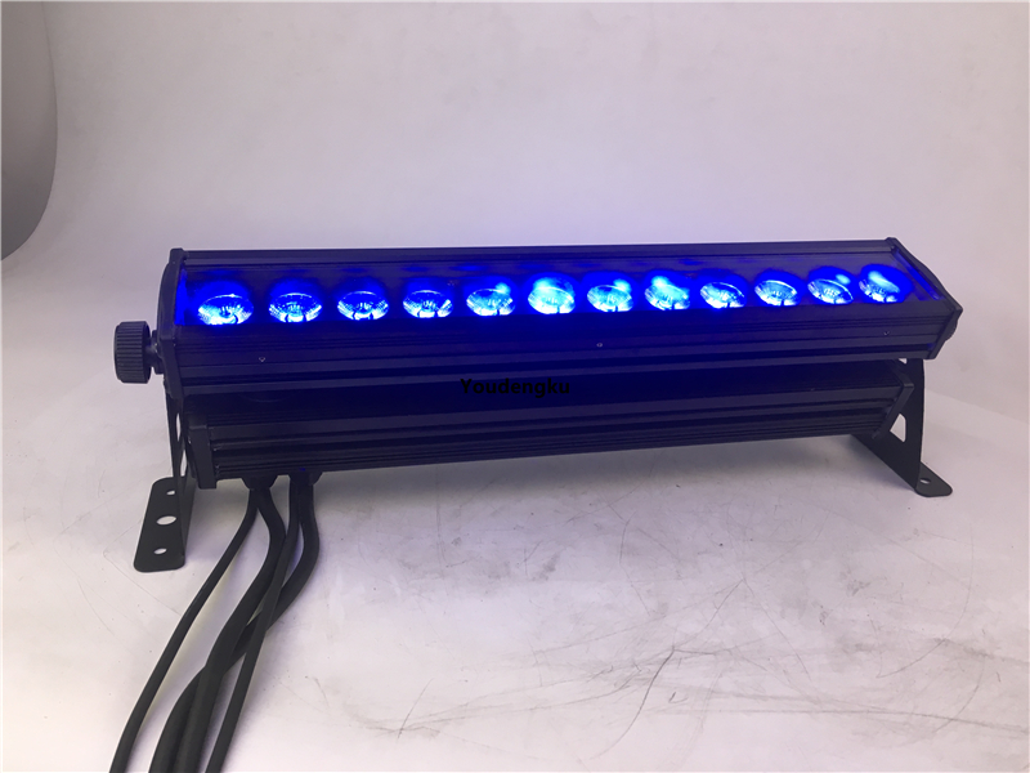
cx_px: 515
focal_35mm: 29
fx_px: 863
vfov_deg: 48.2
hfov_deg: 61.7
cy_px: 386
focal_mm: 4.15
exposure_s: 1/33
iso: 25
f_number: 2.2
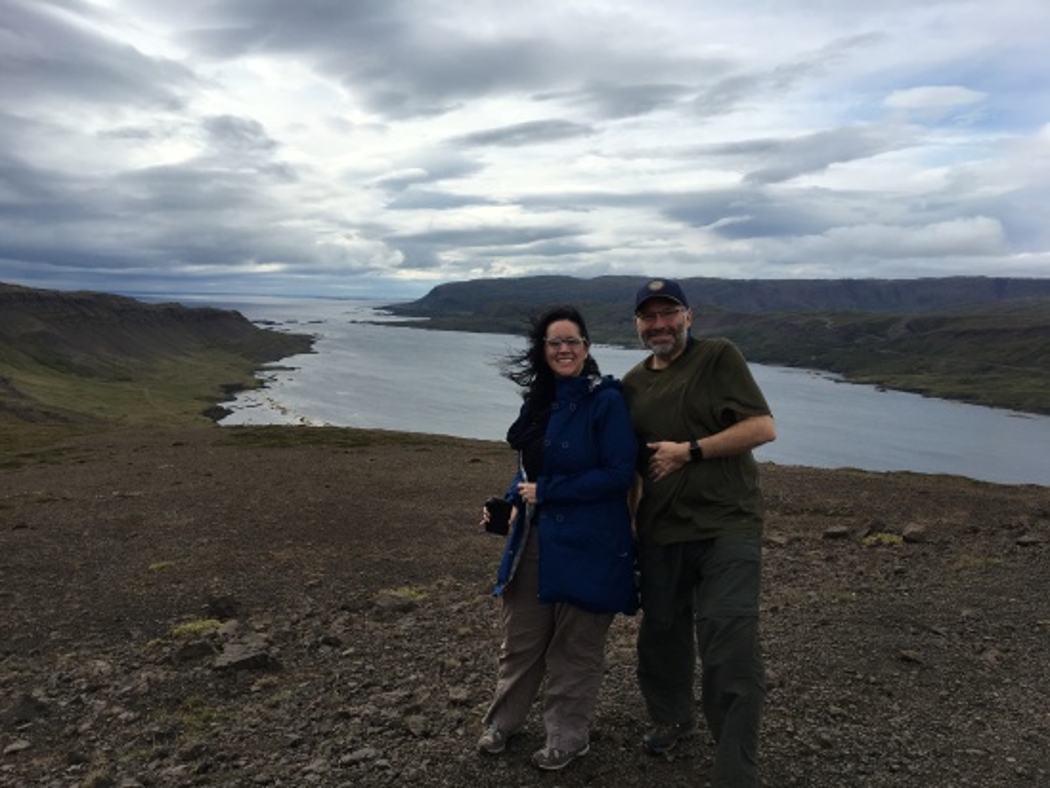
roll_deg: +0.5
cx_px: 525
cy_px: 394
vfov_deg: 48.2
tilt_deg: -8.0
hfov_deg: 61.6
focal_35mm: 29
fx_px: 880
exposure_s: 1/1789
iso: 25
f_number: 2.2
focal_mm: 4.15
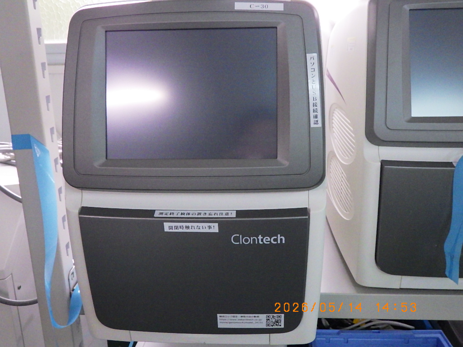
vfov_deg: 41.8
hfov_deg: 54.0
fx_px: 455
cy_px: 174
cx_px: 232
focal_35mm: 34
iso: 640
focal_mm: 6.1
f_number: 3.8
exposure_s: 1/50
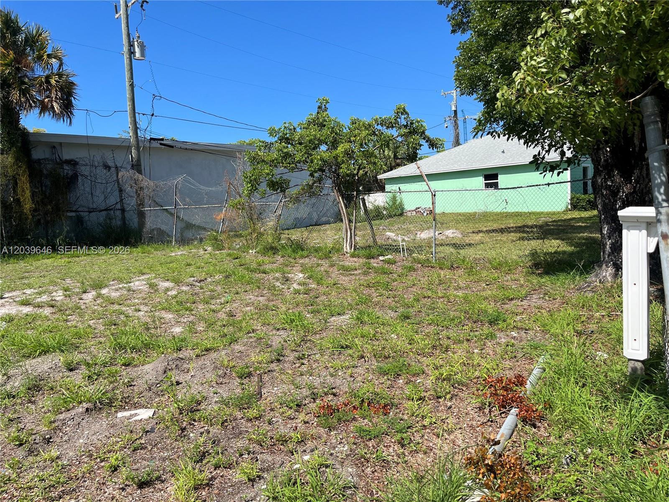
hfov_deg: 67.3
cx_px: 334
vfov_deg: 53.1
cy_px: 251
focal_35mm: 26
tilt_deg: -4.7
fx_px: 502
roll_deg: +4.4
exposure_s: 1/3135
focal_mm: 5.1
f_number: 1.6
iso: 50
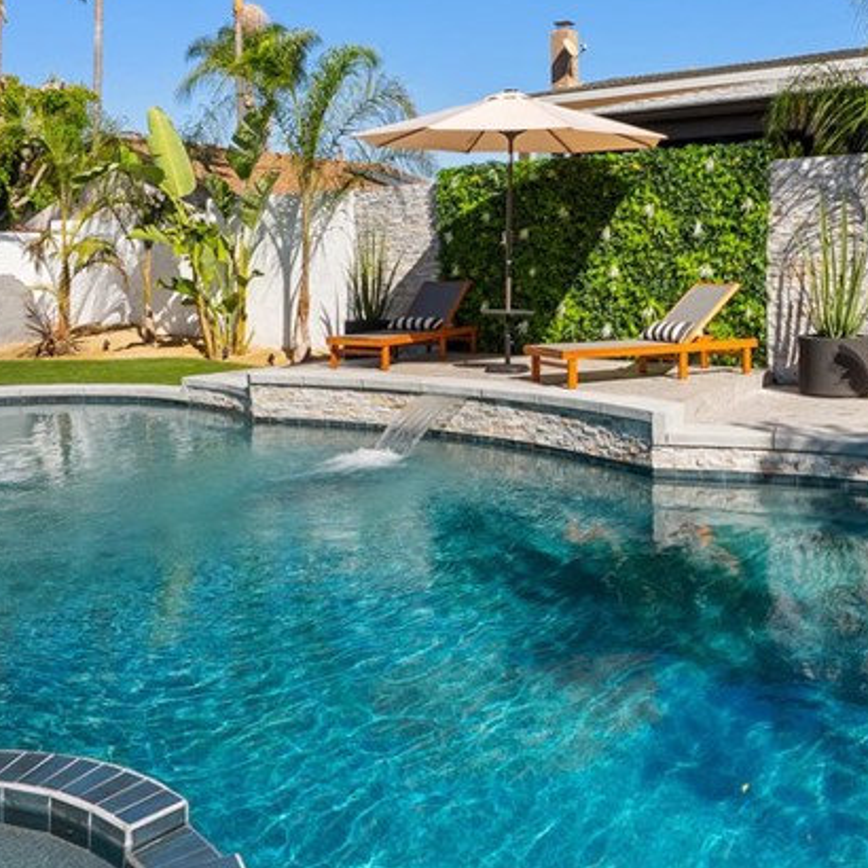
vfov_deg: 47.2
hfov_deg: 48.1
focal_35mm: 34
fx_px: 965
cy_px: 253
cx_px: 527
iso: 320
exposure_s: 1/640
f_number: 9
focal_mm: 16
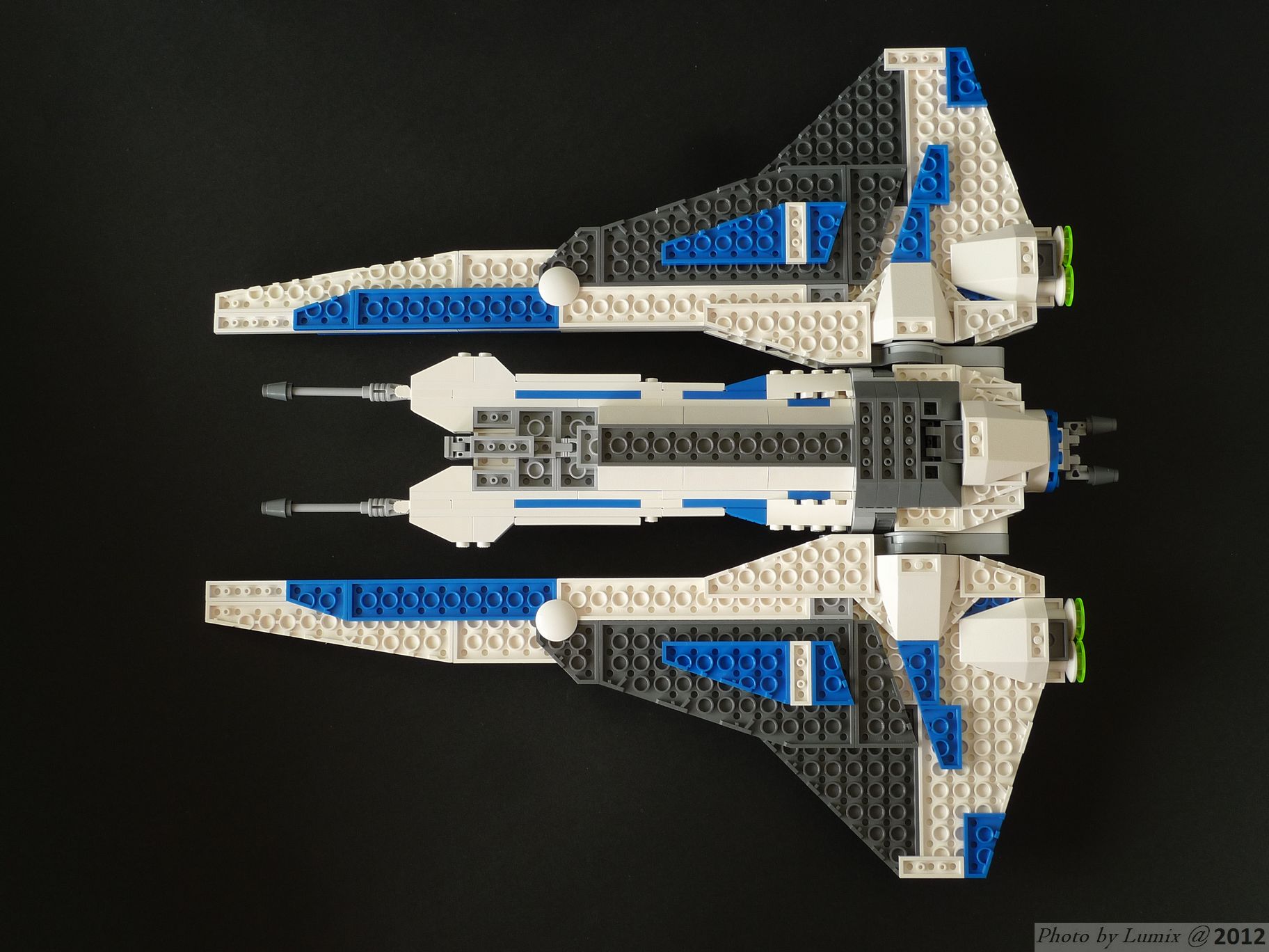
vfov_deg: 30.3
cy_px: 476
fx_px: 1760
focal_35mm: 48
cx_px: 634
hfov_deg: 39.7
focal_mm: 10.2
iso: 80
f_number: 4
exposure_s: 1/25
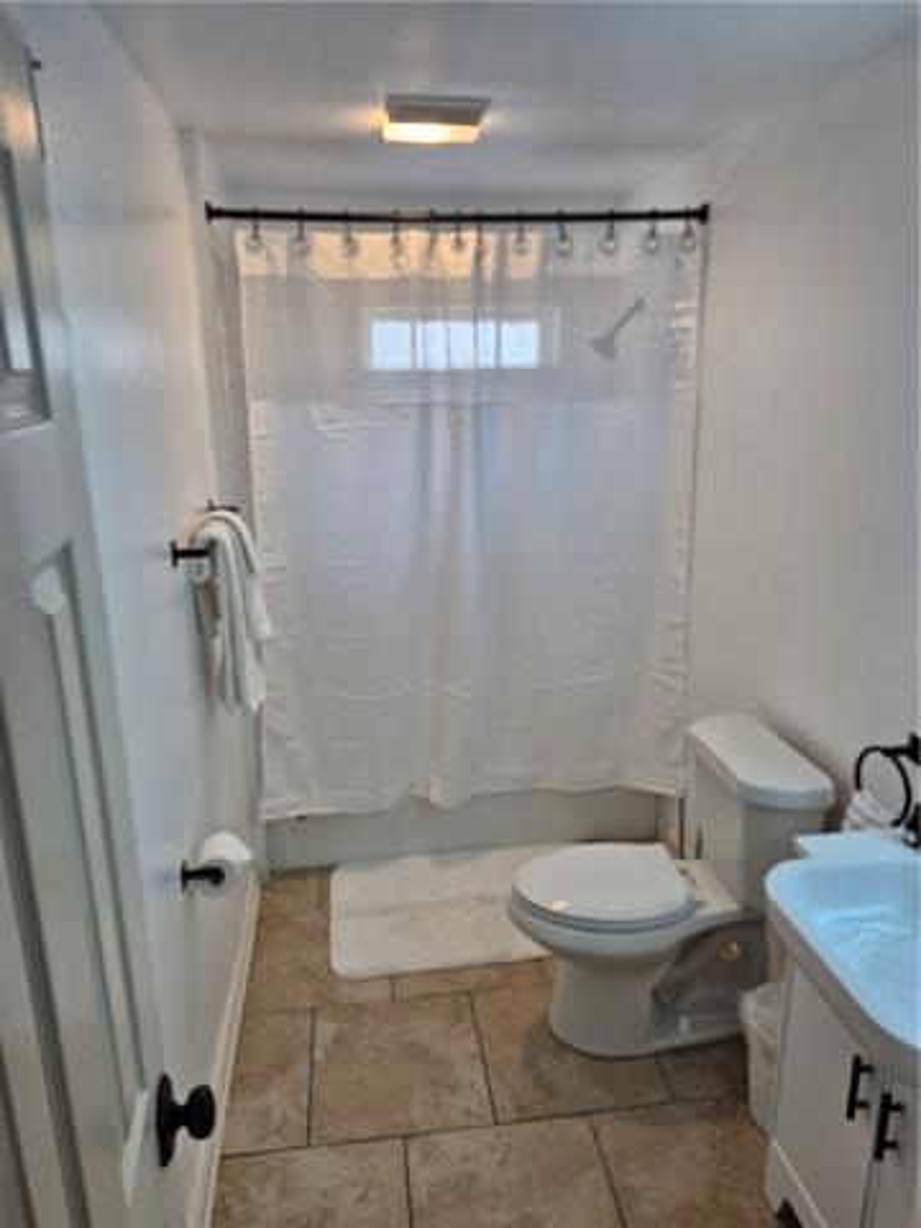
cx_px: 460
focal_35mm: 23
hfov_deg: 58.9
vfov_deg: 73.9
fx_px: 816
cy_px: 614
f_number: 1.8
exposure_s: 1/120
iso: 160
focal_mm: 5.4
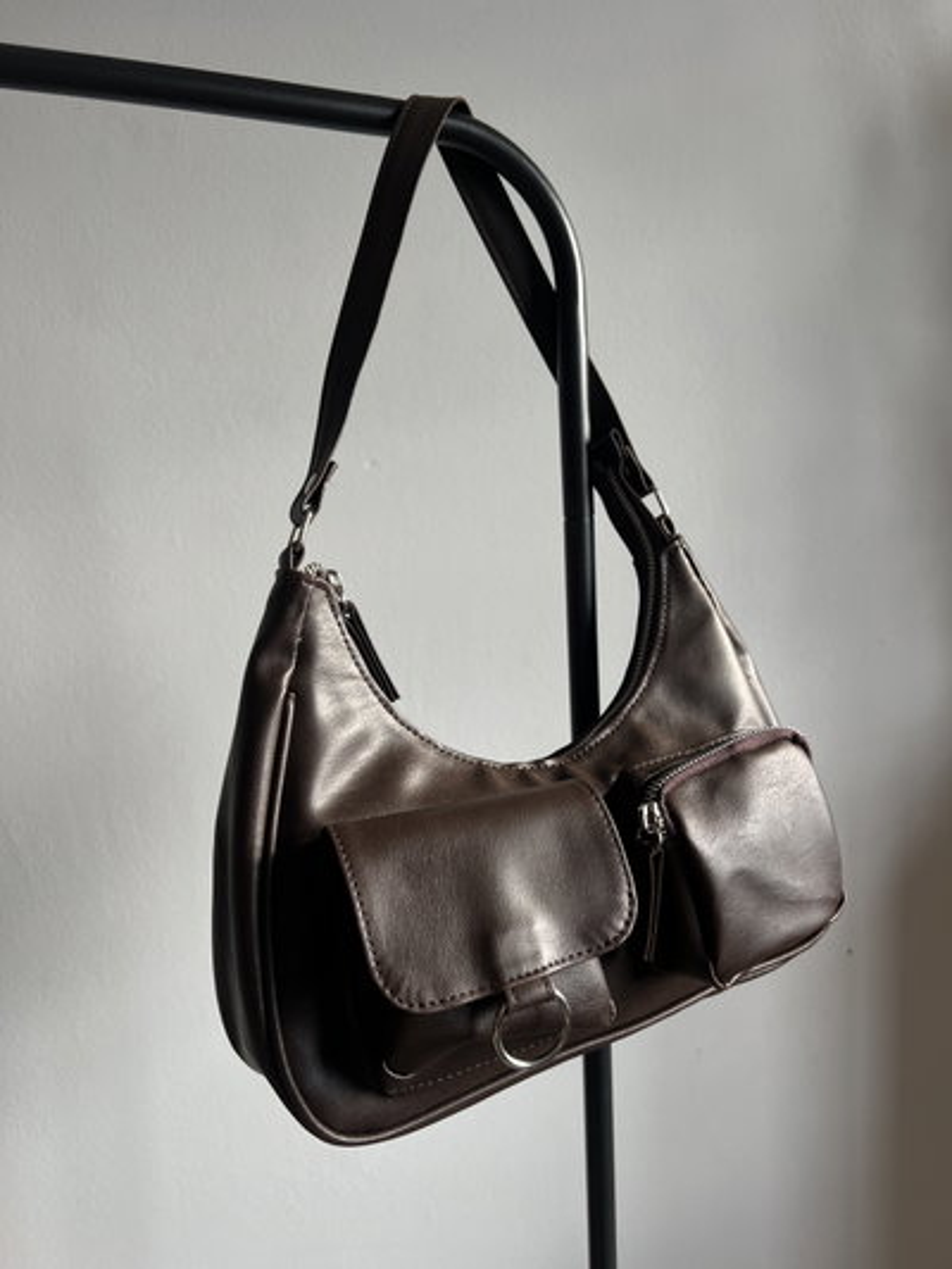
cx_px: 476
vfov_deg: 67.3
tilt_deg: -8.4
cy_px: 634
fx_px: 953
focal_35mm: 26
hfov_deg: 53.1
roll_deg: +2.7
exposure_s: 1/121
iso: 40
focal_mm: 5.7
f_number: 1.5
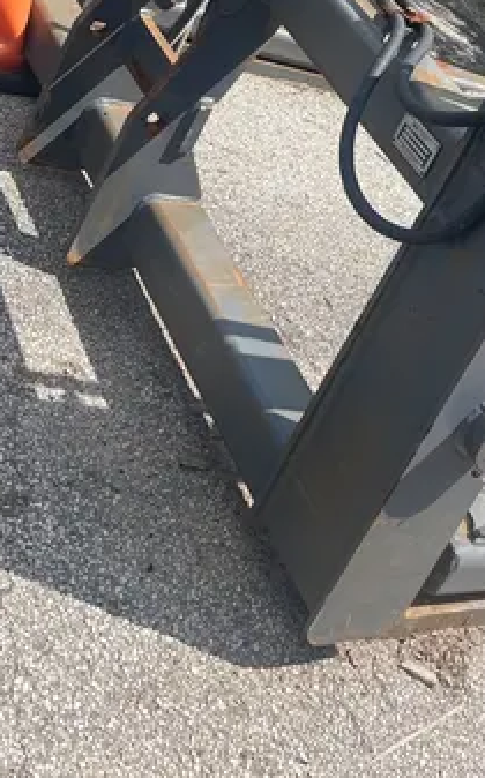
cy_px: 80
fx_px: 1272
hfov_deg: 20.4
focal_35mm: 60
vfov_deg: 32.4
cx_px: 554
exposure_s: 1/2309
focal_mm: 5.1
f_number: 1.6
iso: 50
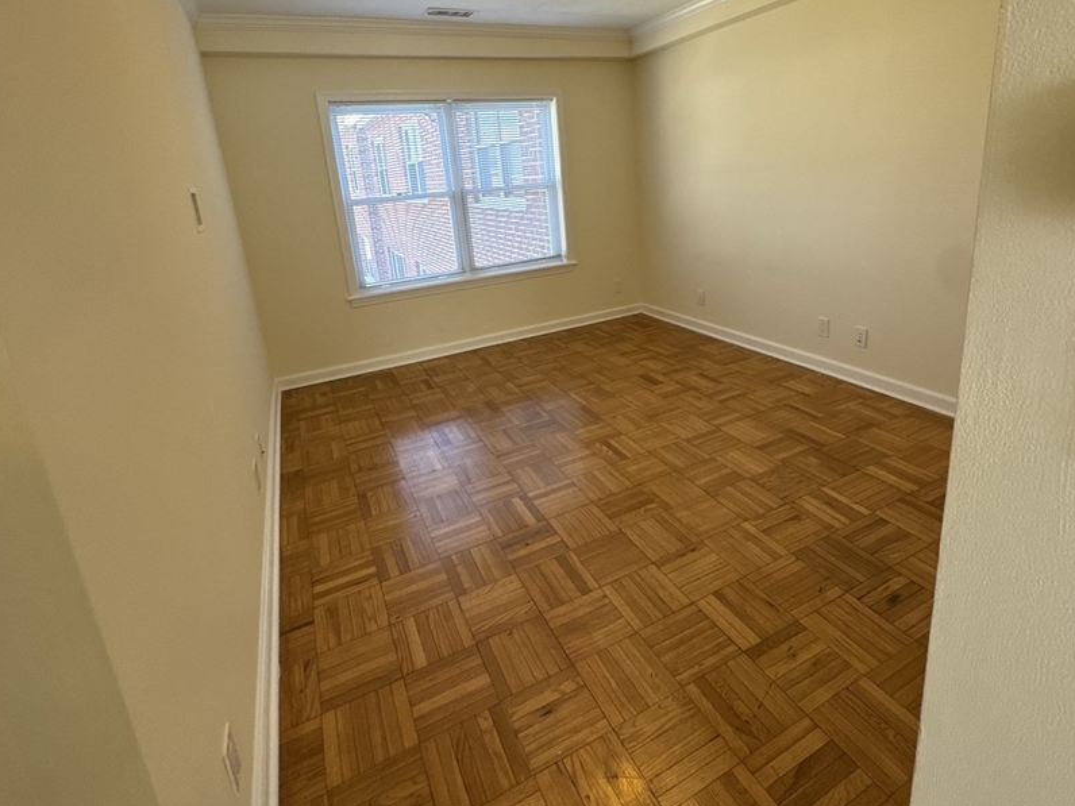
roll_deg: +4.8
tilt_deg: -14.9
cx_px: 570
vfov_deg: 70.7
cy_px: 313
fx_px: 559
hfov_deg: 87.7
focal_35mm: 18
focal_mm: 2.22
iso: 200
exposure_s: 1/120
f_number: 2.2
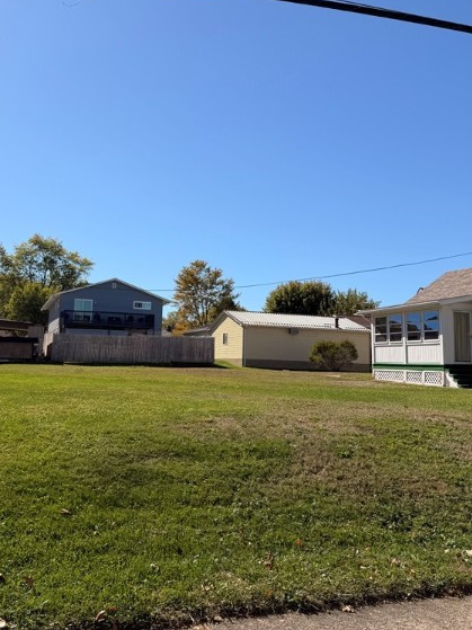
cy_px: 293
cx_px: 199
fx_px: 600
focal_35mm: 33
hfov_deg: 42.8
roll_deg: -1.5
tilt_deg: +8.5
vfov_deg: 55.3
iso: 80
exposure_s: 1/5714
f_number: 1.78
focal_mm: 6.76
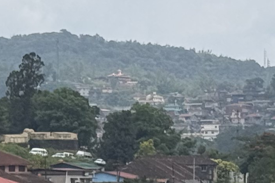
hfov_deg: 7.2
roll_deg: -0.3
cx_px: 244
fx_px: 2177
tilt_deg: -0.3
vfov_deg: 4.8
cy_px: 136
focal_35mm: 285
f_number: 1.78
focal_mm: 6.76
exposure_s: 1/6536
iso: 80
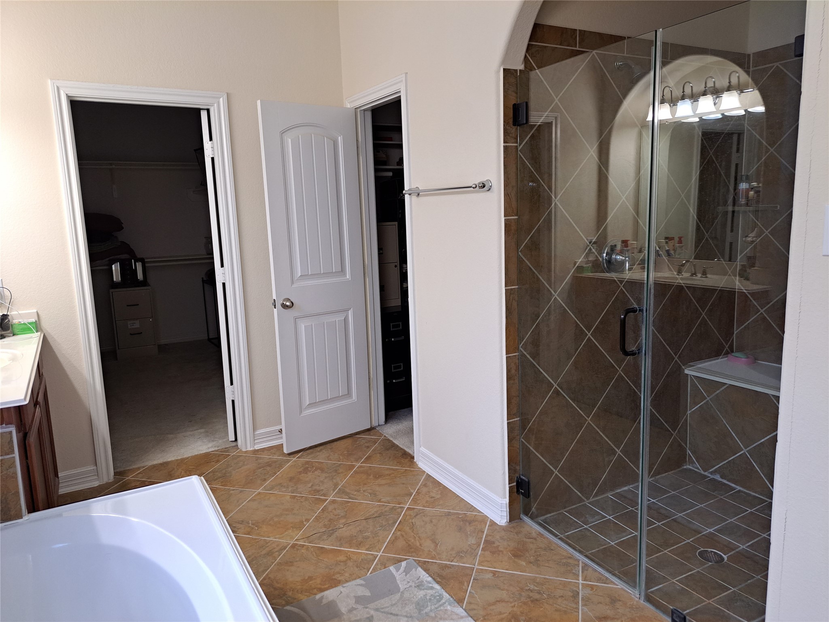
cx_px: 414
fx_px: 575
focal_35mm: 24
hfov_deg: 71.6
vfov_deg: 56.8
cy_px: 311
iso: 200
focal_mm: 5.23
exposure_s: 1/60
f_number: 1.8
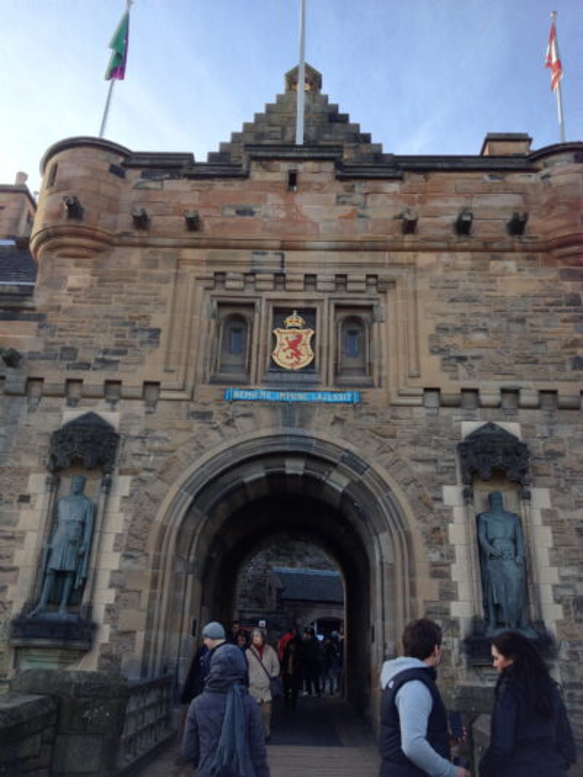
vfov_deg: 52.6
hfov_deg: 40.7
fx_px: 786
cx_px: 292
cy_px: 388
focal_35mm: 35
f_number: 2.4
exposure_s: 1/284
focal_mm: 4.28
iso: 50
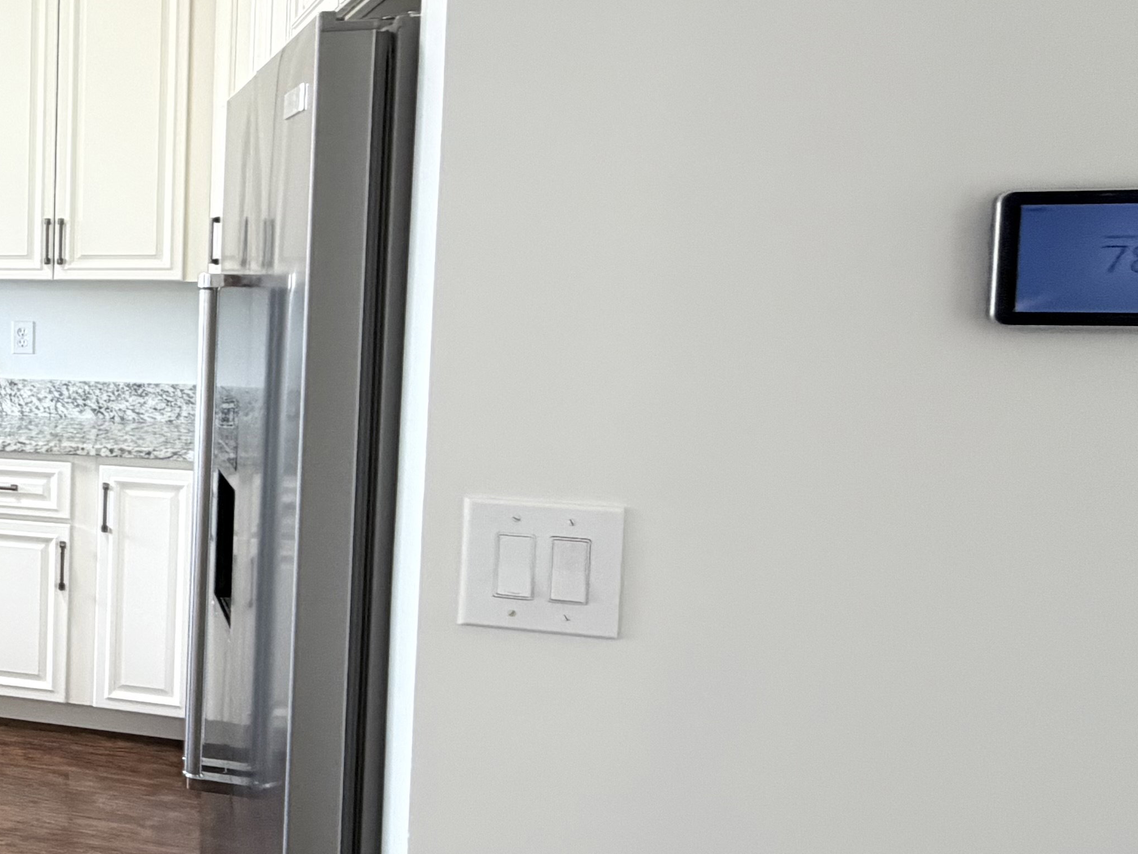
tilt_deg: -4.3
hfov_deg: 33.0
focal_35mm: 39
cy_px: 331
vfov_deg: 36.7
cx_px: -394
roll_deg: -0.1
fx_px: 1282
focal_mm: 2.22
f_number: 2.2
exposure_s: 1/60
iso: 250
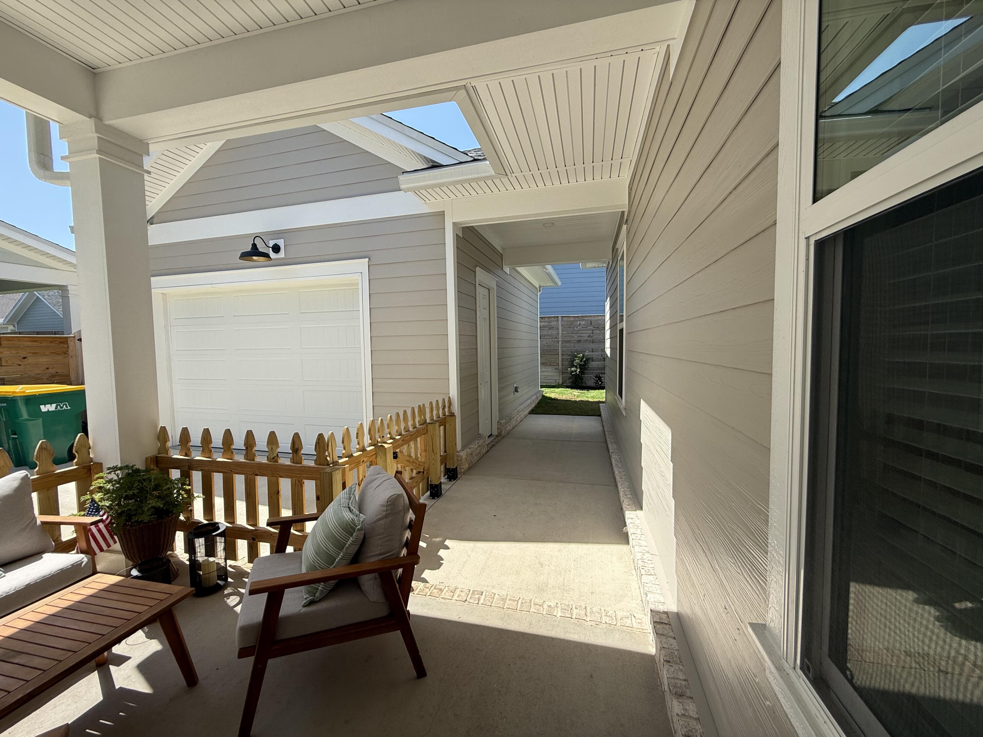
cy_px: 368
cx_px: 492
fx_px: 398
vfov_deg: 85.7
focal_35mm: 14
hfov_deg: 102.1
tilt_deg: -2.7
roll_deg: +0.2
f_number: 2.2
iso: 50
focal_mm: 2.22
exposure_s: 1/914
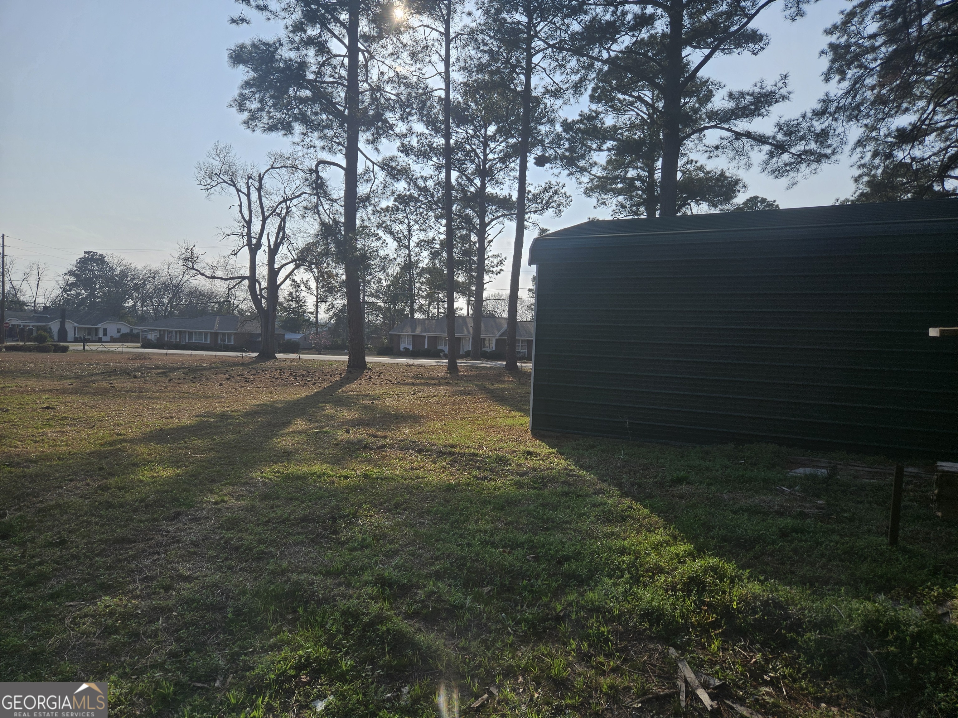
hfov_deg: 73.9
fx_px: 637
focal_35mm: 23
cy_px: 359
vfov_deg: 58.9
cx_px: 479
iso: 25
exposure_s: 1/2679
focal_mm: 5.4
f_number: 1.8
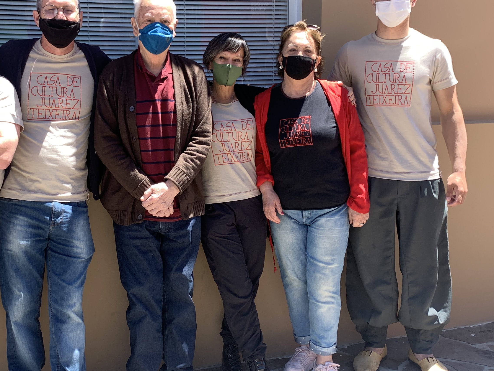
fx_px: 656
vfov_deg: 31.5
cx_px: 177
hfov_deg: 40.9
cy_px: 162
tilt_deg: -7.2
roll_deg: +0.9
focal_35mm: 46
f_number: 1.8
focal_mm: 4.25
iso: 25
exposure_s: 1/627
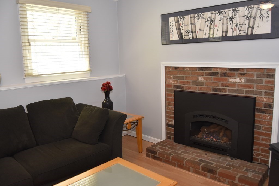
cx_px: 140
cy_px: 93
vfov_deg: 47.9
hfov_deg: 67.4
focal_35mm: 27
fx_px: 209
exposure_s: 1/80
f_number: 4.5
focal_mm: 18
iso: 800
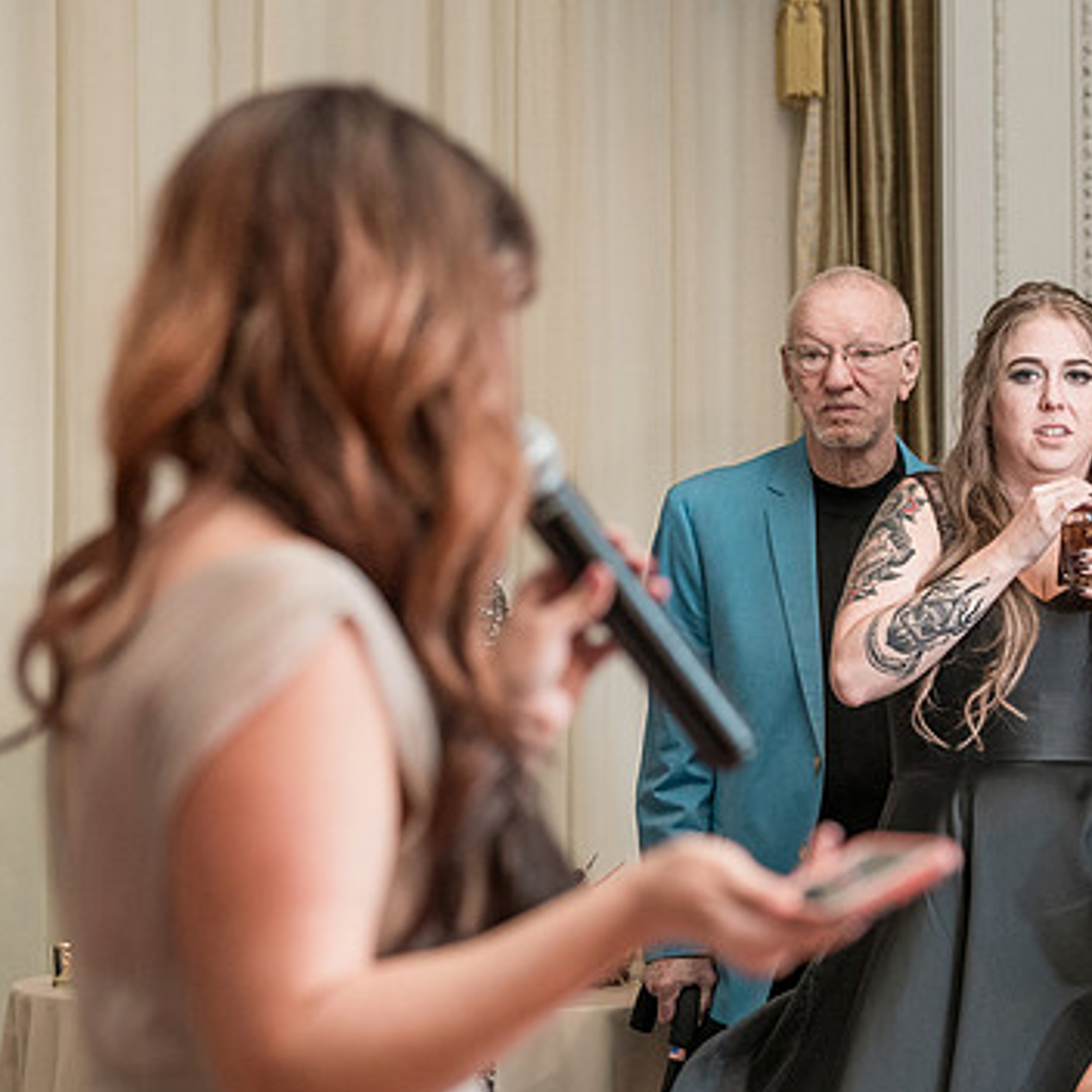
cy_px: 693
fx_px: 5139
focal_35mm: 144
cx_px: 891
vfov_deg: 12.1
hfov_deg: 12.1
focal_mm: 86
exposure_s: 1/200
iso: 2000
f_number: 4
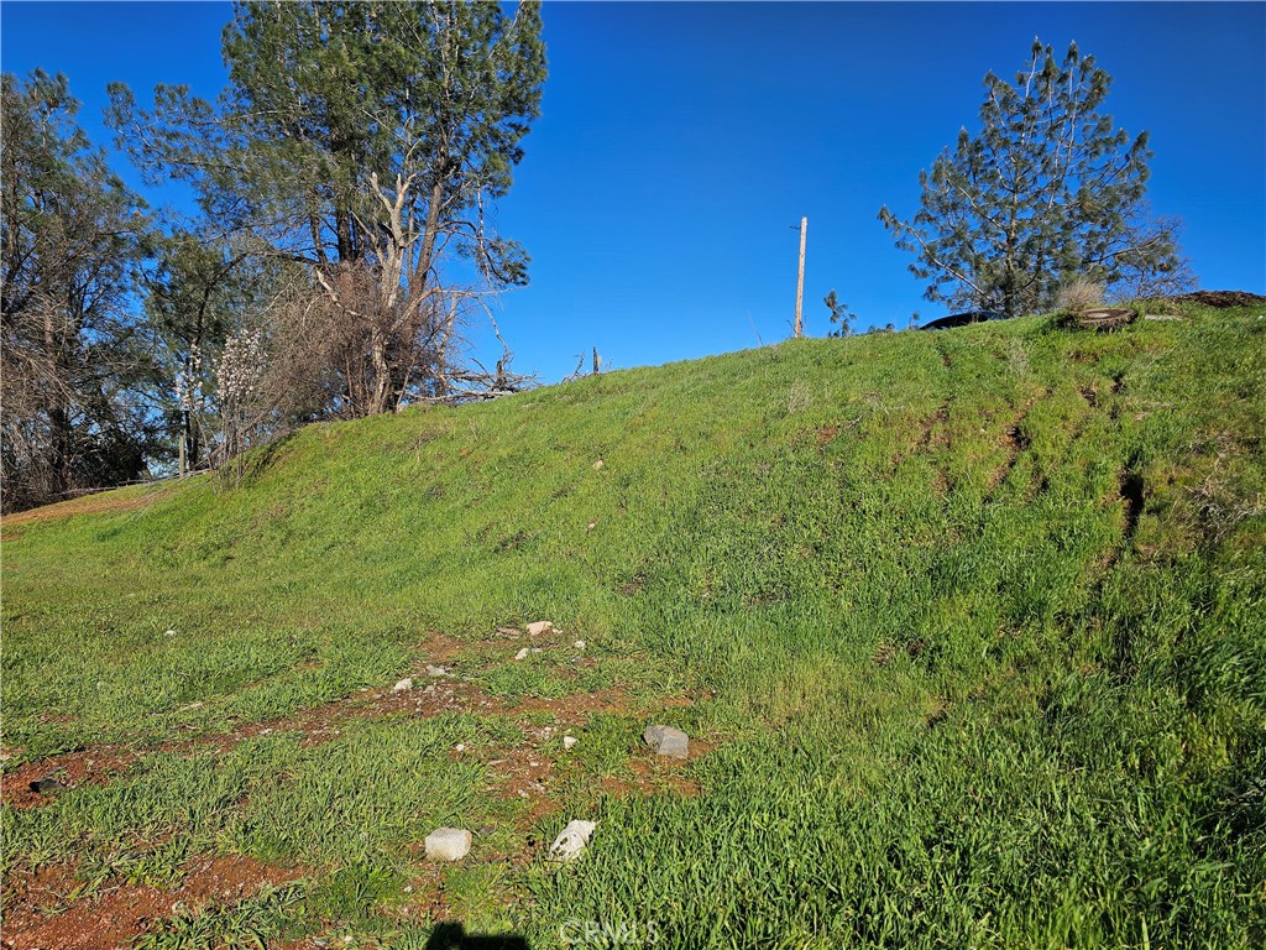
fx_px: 841
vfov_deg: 58.9
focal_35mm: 23
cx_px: 633
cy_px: 475
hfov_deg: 73.9
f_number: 1.7
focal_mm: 6.3
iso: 10
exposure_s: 1/1041
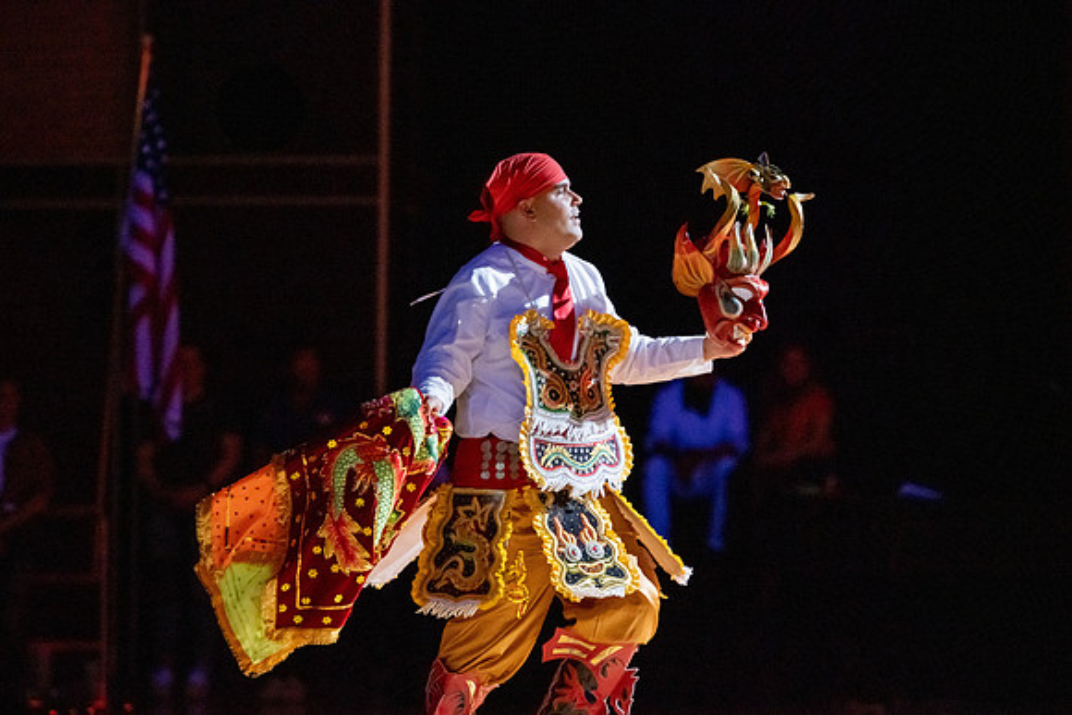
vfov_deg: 7.5
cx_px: 536
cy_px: 358
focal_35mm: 183
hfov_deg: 11.2
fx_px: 5446
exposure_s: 1/800
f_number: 3.5
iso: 6400
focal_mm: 180
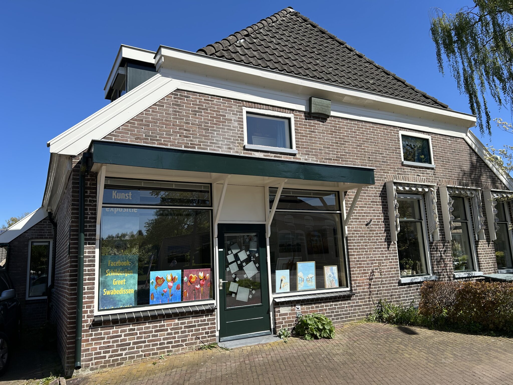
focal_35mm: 26
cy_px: 192
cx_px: 256
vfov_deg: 53.1
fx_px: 385
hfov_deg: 67.3
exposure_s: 1/2994
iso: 50
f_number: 1.5
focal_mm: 5.7
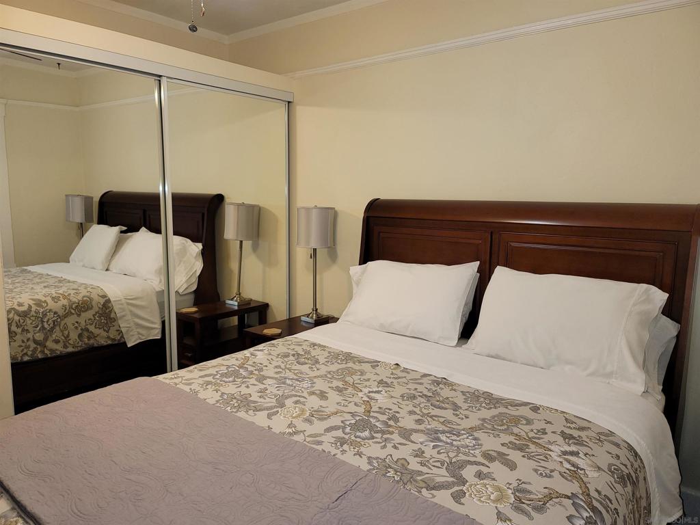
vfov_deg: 54.9
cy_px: 262
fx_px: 506
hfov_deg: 69.4
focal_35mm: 25
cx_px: 350
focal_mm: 7
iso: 100
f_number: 1.8
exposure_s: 1/40
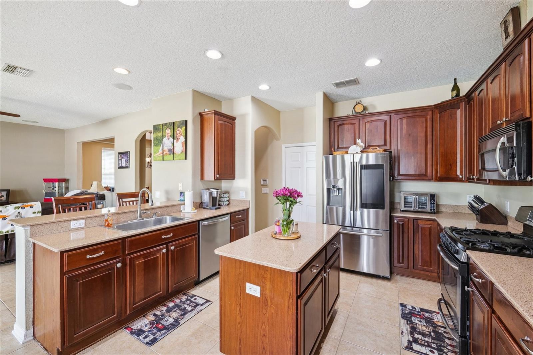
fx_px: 207
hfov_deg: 104.3
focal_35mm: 14
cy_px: 178
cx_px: 266
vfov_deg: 81.2
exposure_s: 1/6
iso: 400
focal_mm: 14
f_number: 8
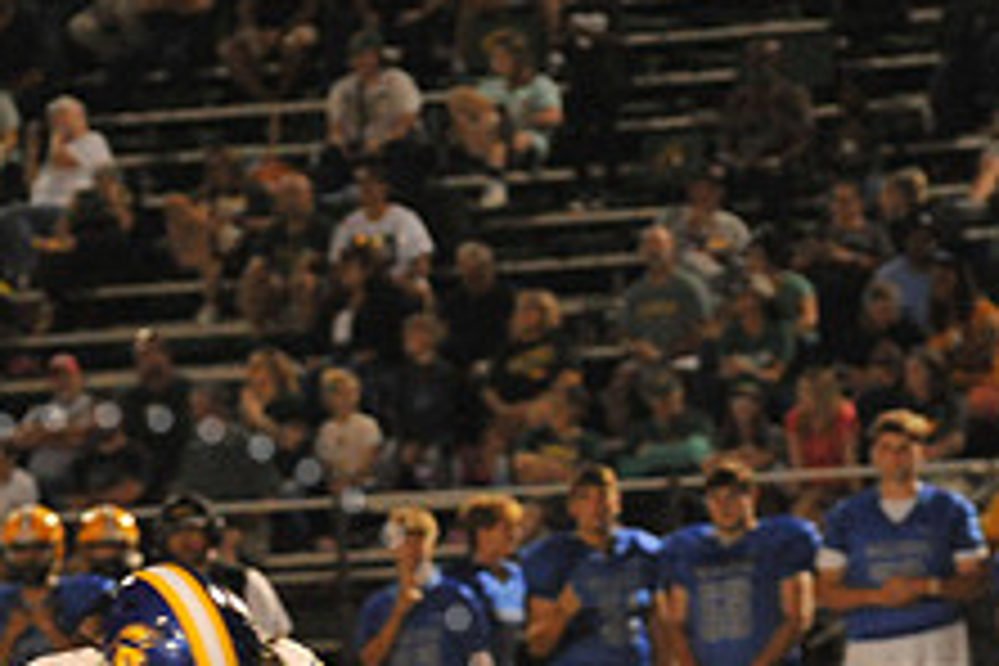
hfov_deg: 3.9
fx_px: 14512
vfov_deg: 2.6
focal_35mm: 523
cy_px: 828
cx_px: 99
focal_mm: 200
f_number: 6.3
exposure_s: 1/200
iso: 6400
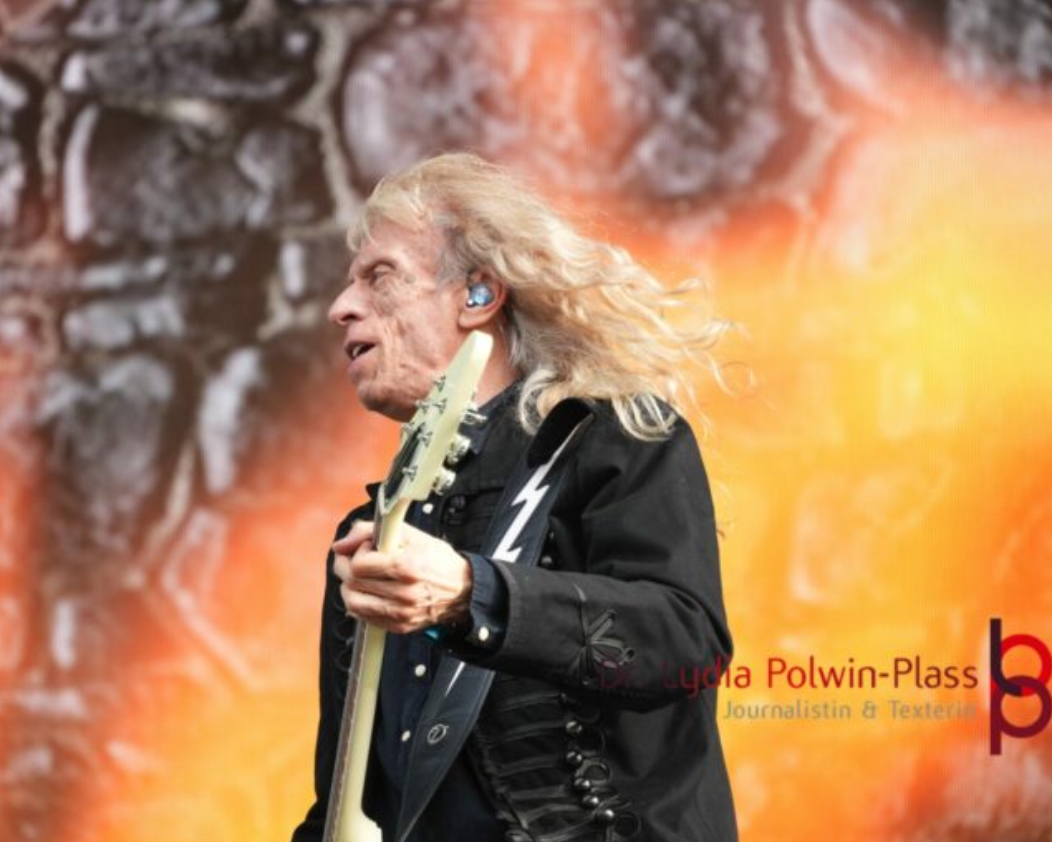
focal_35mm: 235
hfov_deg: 8.2
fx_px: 7317
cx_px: 462
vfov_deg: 6.6
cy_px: 423
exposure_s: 1/250
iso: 320
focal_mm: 138
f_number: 5.6
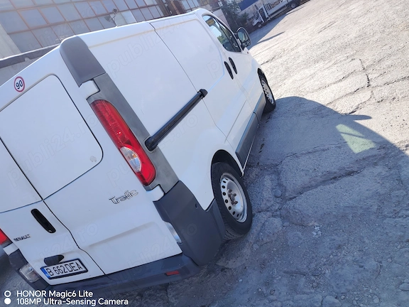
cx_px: 202
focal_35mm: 25
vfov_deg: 54.9
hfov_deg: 69.4
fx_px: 295
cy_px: 156
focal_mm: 5.25
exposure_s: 1/416
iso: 110
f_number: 1.75
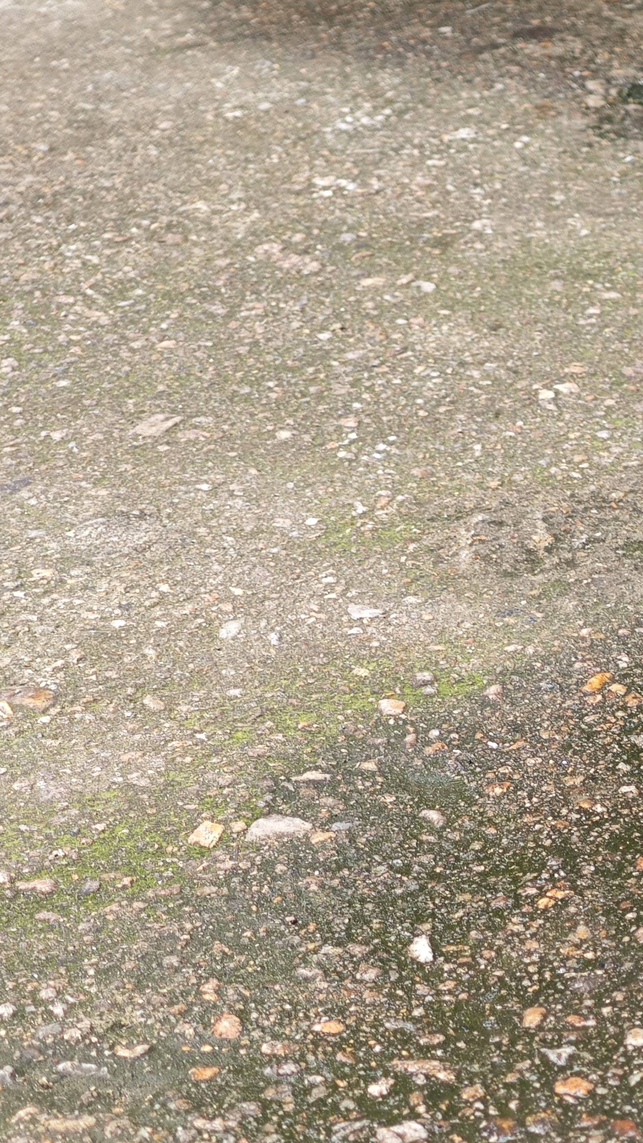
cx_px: 744
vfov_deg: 14.3
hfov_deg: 8.0
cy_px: 785
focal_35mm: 150
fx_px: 4548
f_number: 2
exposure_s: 1/100
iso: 100
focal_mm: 10.1
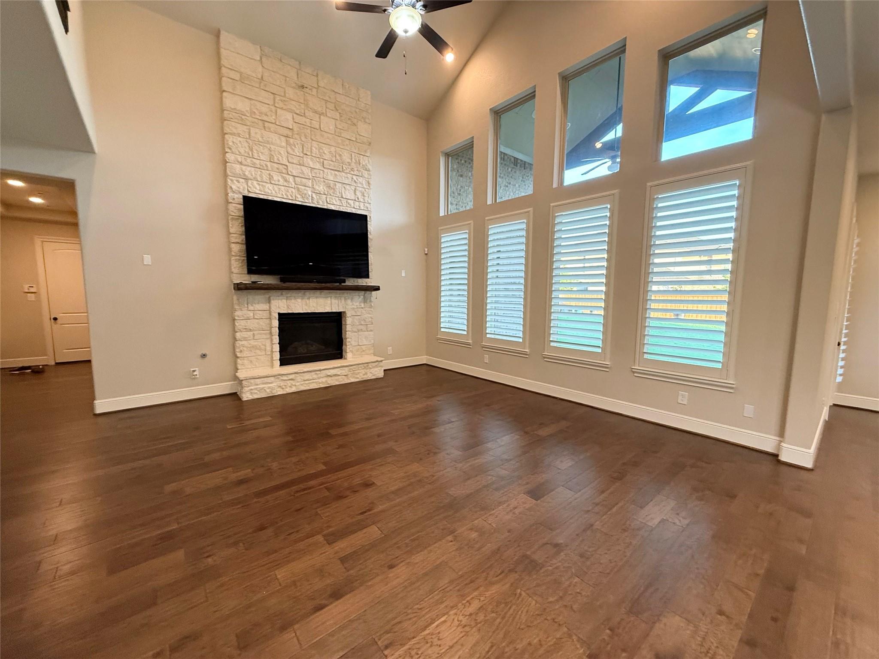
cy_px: 330
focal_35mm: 14
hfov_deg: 102.1
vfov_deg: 85.7
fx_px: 356
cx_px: 440
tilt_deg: -5.2
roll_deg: -1.2
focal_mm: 2.22
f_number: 2.2
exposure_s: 1/60
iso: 250
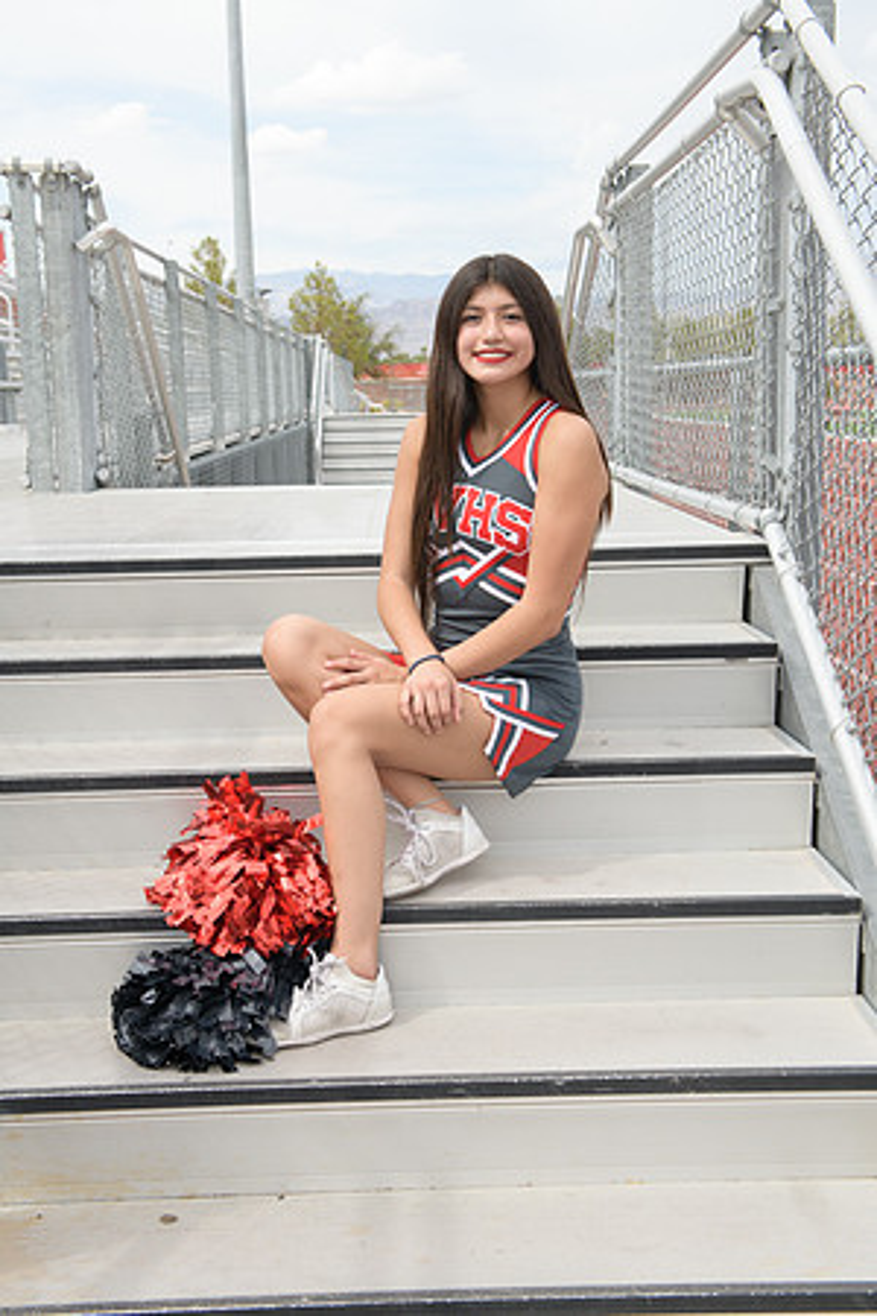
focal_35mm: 44
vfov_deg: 44.5
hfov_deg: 30.5
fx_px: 1608
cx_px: 438
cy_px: 658
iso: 800
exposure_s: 1/1250
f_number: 5.6
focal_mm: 44
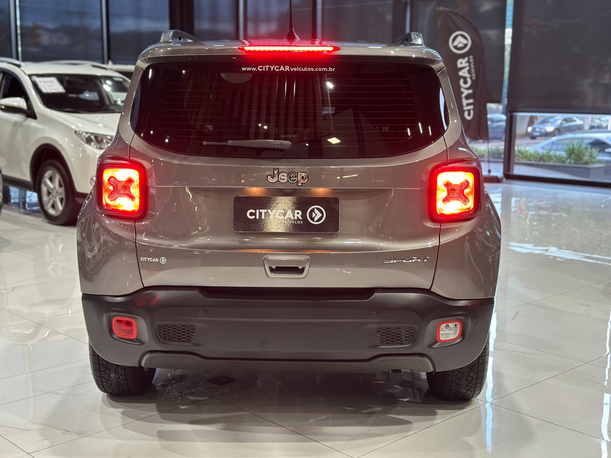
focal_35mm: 48
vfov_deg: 30.3
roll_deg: -0.8
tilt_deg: -9.8
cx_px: 306
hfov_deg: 39.7
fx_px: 847
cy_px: 229
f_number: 1.78
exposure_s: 1/56
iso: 160
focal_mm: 6.86
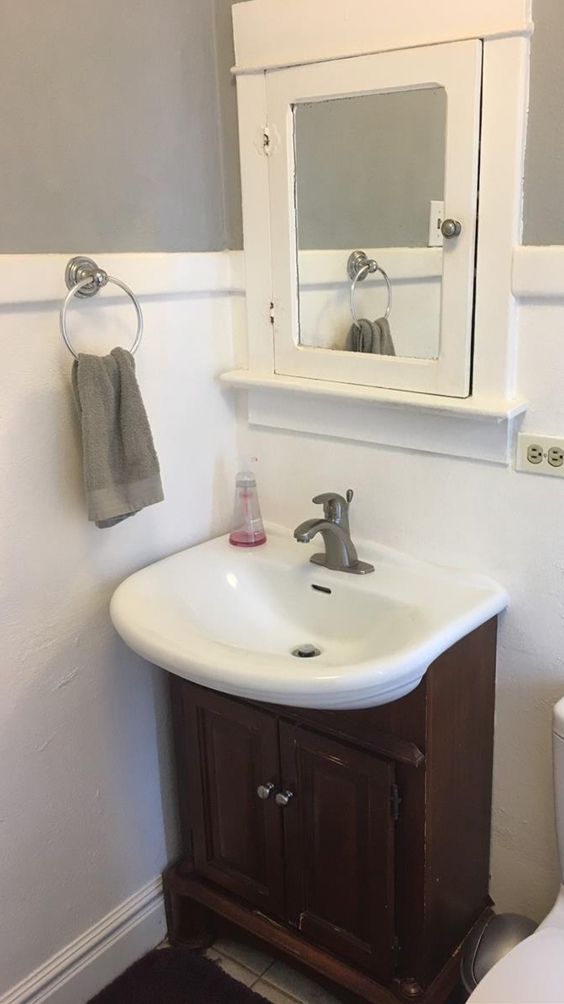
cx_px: 365
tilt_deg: -15.9
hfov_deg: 36.4
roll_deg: +0.2
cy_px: 496
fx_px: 851
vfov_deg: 61.0
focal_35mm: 32
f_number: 2.2
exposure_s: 1/30
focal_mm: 4.15
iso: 80
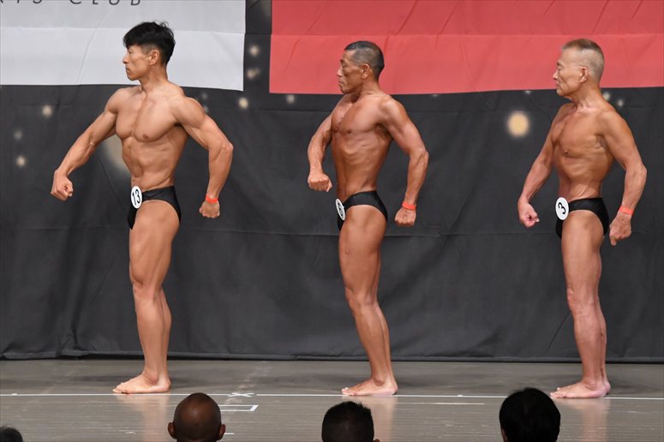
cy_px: 221
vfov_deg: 6.3
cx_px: 332
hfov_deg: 9.5
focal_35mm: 217
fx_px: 4001
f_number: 5.6
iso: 5000
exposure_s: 1/400
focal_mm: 145
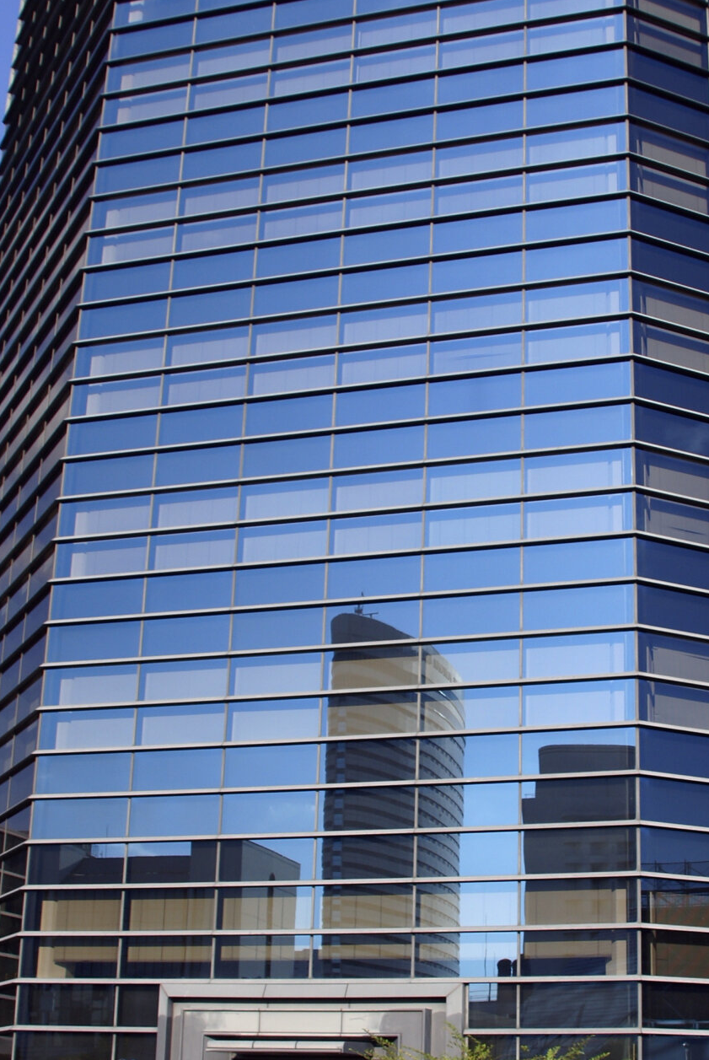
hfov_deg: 24.5
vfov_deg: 36.2
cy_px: 568
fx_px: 1621
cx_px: 491
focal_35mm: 55
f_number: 7.1
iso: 100
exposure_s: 1/80
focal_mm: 18
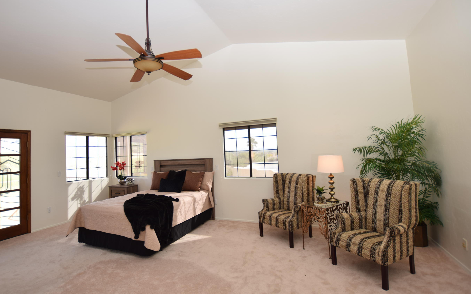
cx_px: 214
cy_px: 137
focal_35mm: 17
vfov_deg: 67.9
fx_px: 218
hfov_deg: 94.1
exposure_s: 1/80
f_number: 4
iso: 100
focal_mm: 10
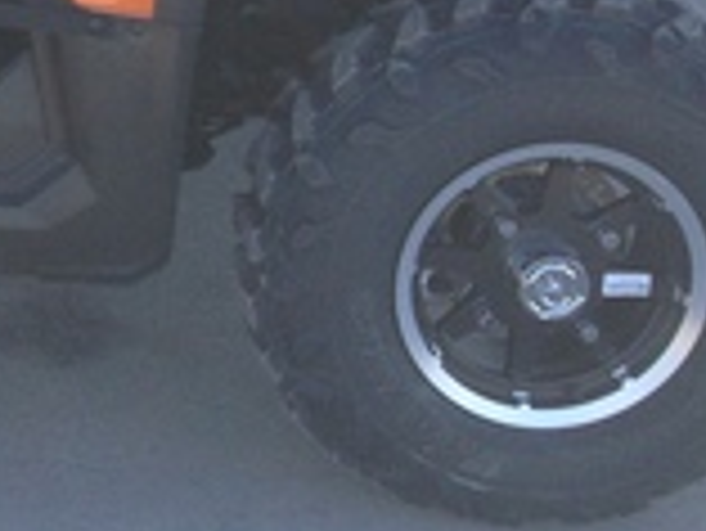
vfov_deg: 11.6
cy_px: -346
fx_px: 2470
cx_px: -423
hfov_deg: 14.8
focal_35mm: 121
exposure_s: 1/297
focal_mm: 4.28
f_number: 2.4
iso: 50
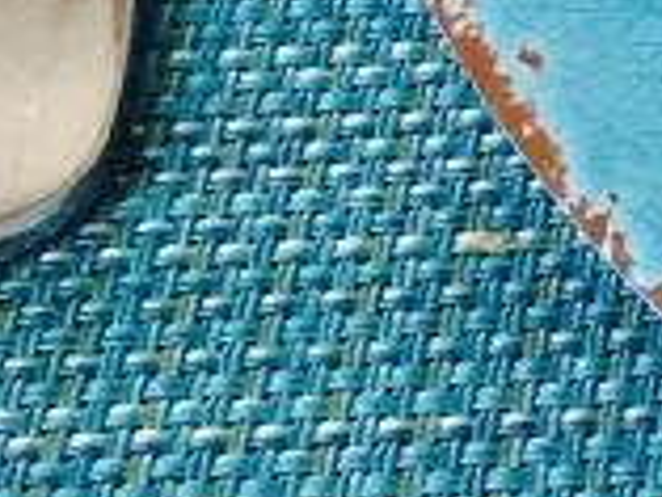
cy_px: -855
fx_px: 3617
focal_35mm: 189
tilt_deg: -44.5
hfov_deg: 8.4
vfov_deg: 7.2
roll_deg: -2.3
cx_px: 2150
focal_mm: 4.15
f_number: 2.2
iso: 40
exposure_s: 1/120
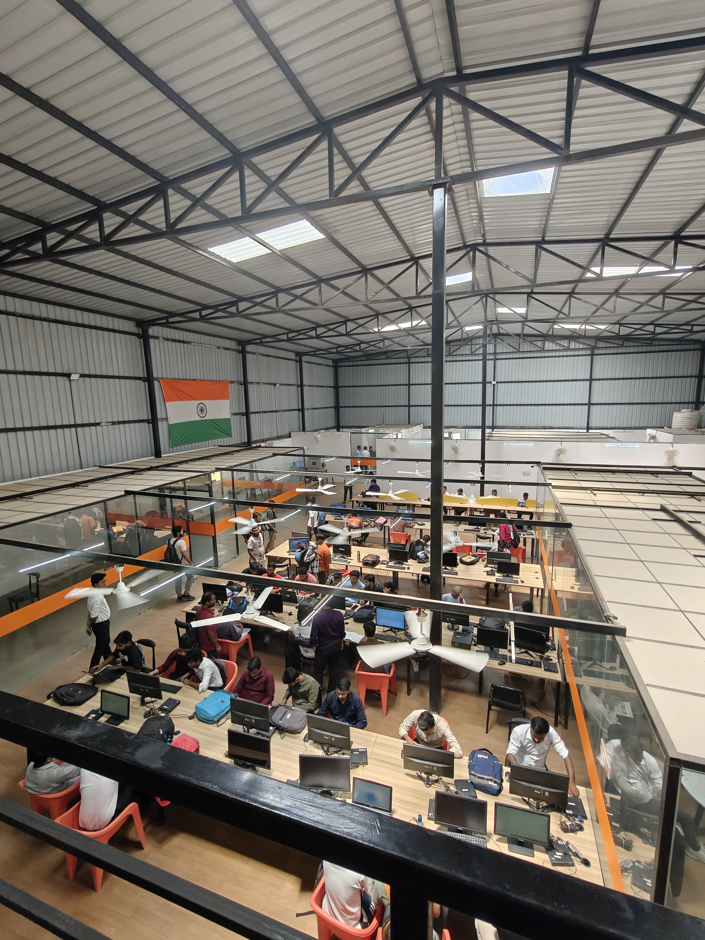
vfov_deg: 98.2
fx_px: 407
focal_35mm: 15
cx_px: 352
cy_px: 470
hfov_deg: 81.7
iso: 200
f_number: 2
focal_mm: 2.3
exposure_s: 1/100
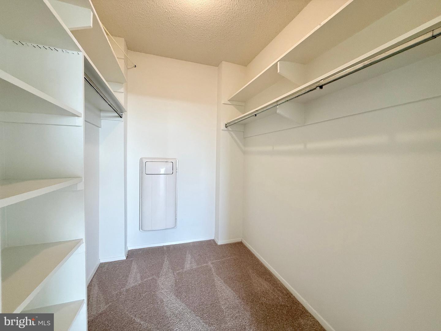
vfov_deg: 85.7
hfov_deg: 102.1
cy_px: 166
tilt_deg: -2.6
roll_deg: -1.7
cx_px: 220
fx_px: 178
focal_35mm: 14
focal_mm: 2.22
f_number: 2.2
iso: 200
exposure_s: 1/120
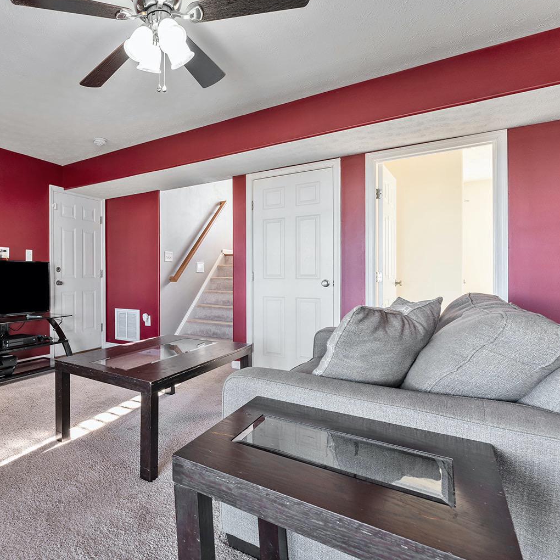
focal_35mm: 20
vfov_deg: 74.8
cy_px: 268
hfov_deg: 69.7
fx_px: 366
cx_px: 137
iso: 320
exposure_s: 1/8
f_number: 8
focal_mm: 15
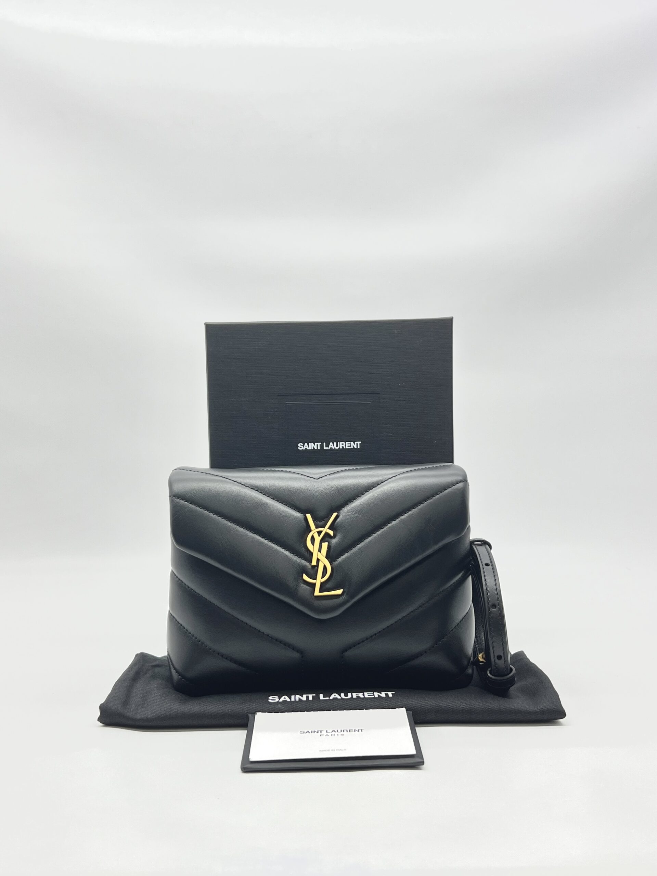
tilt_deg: -3.9
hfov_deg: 53.1
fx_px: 658
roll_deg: +0.8
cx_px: 328
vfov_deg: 67.3
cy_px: 438
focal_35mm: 26
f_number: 1.5
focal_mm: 5.7
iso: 32
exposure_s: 1/143
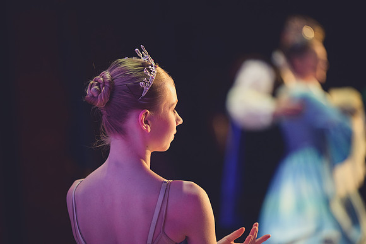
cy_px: 122
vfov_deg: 6.9
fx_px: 2034
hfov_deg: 10.3
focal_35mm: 200
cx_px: 183
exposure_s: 1/320
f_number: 2.8
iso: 5000
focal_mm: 200
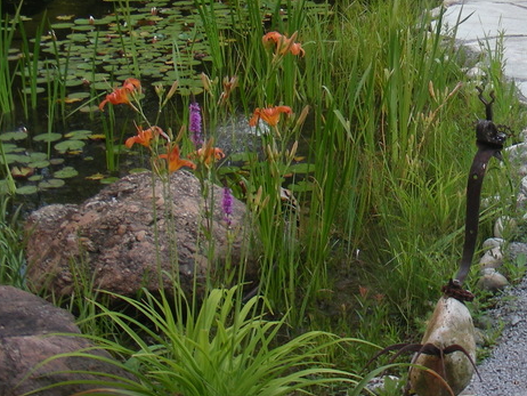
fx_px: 1127
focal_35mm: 74
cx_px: 464
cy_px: 70
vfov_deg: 19.7
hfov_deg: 25.6
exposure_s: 1/109
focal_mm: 6.3
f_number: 3.5
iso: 50
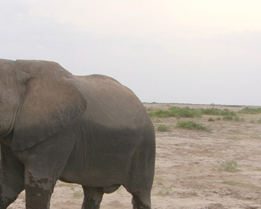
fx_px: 648
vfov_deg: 18.2
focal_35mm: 84
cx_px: 65
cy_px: 150
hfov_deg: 22.5
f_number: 4
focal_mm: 12.9
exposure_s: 1/125
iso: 50
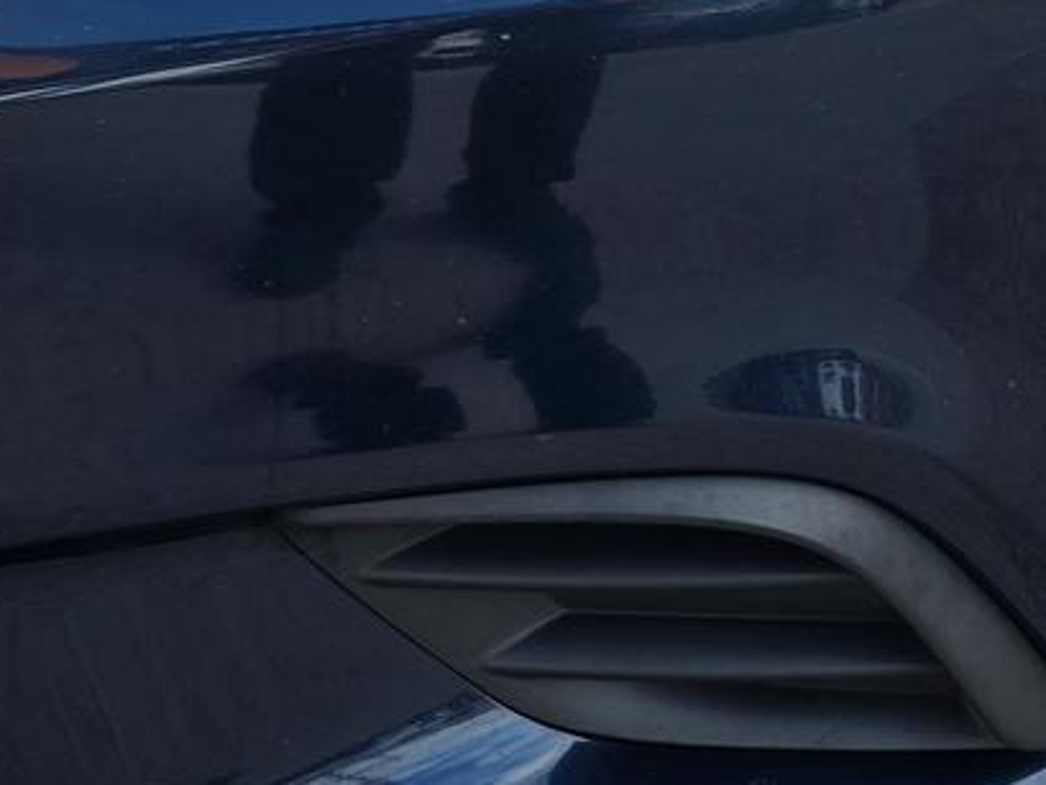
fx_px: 2176
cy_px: -107
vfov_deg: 19.5
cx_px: 473
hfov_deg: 27.0
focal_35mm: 72
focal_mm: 6.3
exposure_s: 1/2346
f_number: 1.7
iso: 80
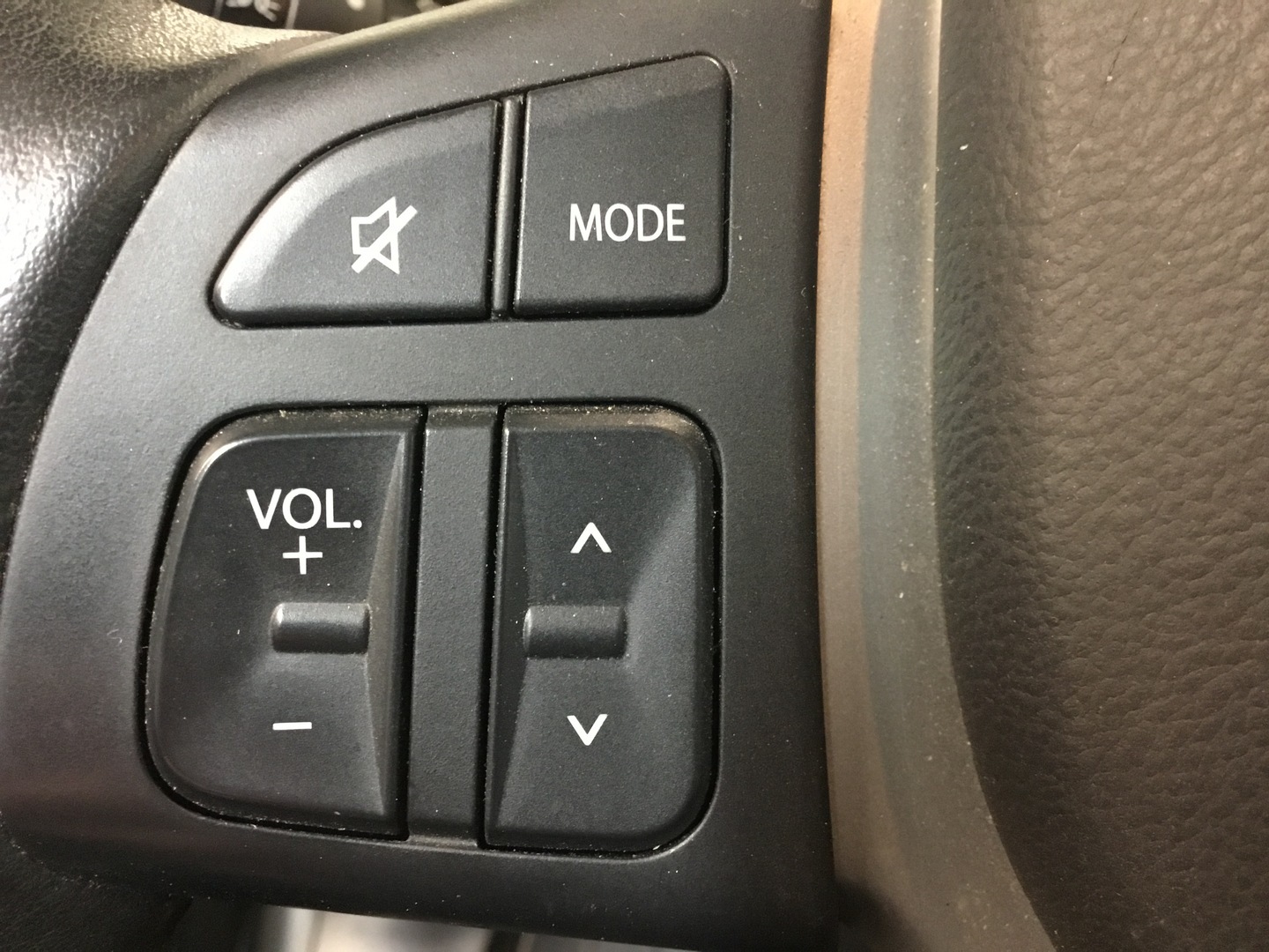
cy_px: 476
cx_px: 634
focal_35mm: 31
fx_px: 1136
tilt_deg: -34.0
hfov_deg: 58.4
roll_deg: -3.5
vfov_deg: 45.4
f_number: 2.4
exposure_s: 1/17
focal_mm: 3.3
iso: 400
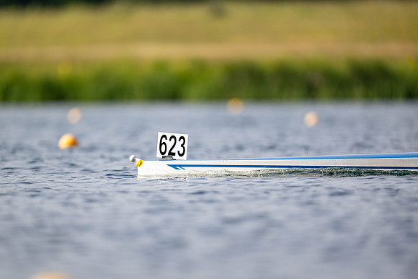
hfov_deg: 3.4
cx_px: 209
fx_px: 6968
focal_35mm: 600
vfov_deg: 2.3
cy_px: 140
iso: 125
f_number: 4
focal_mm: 600
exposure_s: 1/2500
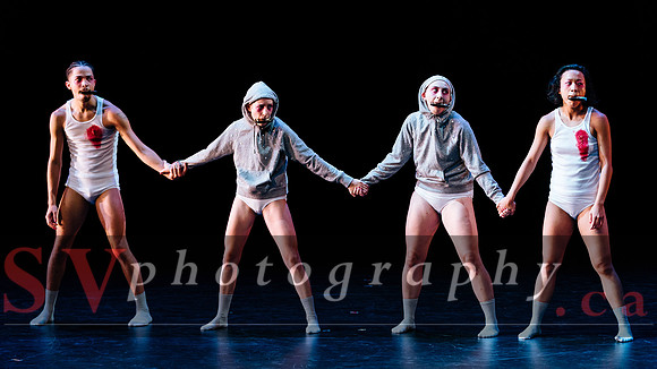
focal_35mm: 106
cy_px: 153
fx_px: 1838
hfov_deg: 20.3
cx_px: 328
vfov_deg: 11.5
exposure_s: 1/125
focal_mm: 100
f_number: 2.8
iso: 1600
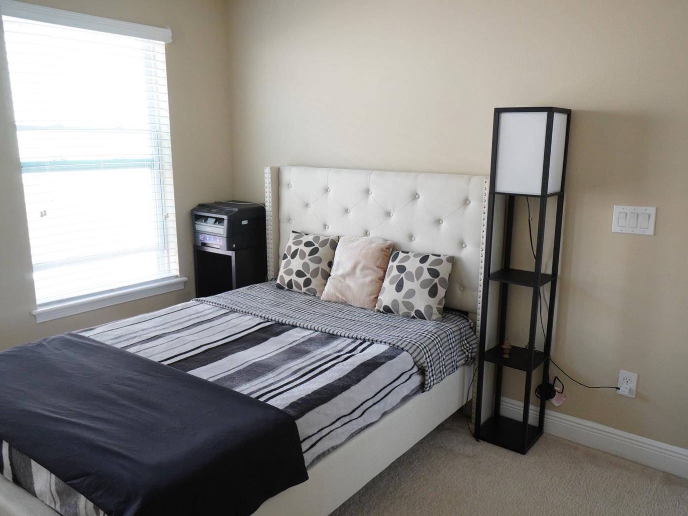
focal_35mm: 29
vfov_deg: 48.9
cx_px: 364
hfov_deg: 62.4
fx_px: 568
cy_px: 255
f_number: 7.1
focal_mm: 17
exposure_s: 1/50
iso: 1600
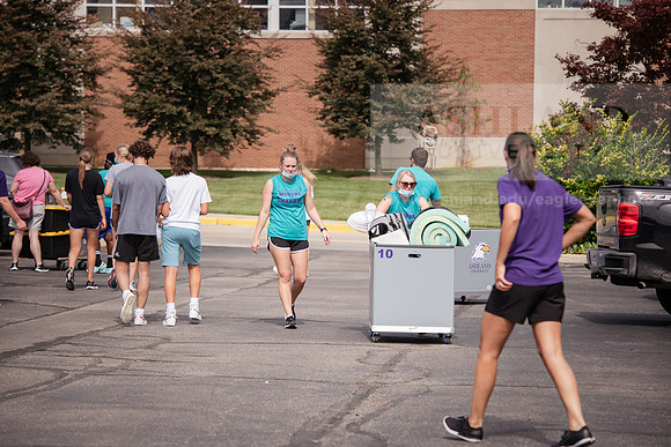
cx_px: 336
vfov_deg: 10.2
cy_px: 224
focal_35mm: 135
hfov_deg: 15.2
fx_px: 2517
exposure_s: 1/800
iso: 160
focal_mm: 135
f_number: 5.6
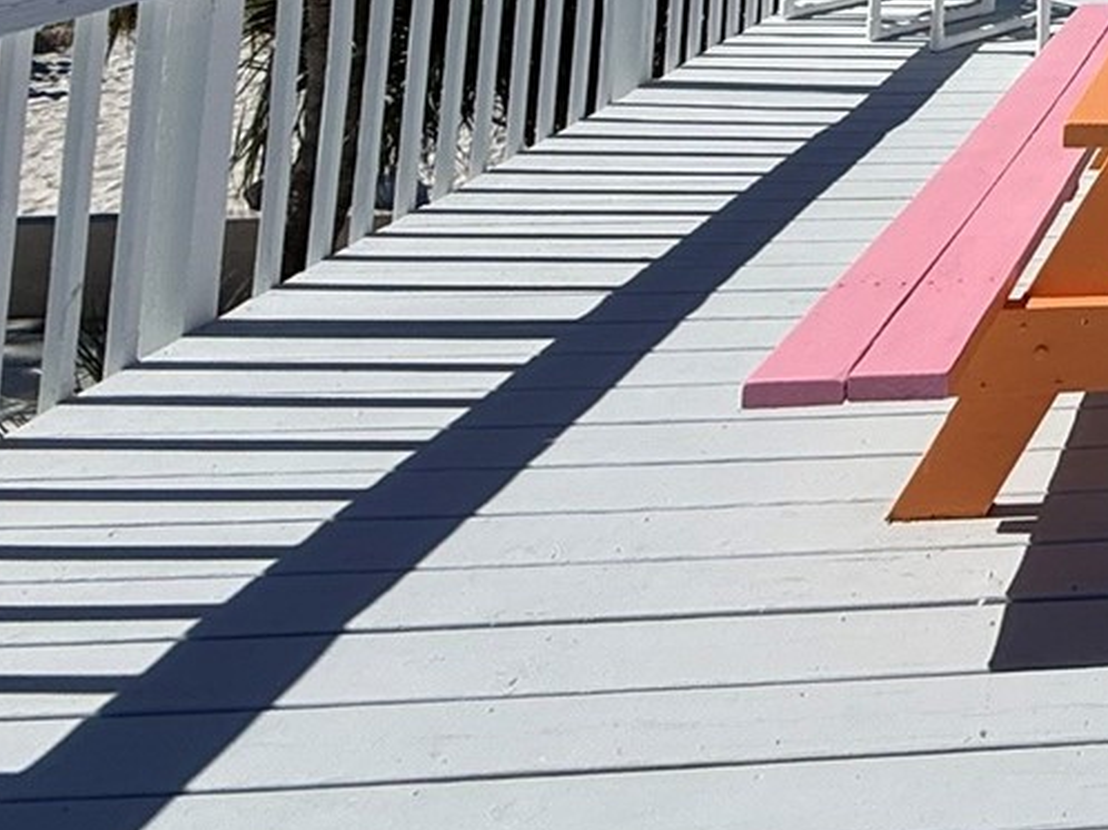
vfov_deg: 24.7
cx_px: 1531
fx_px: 1440
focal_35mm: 45
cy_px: -423
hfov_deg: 30.4
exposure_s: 1/5155
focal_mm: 2.22
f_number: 2.2
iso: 50
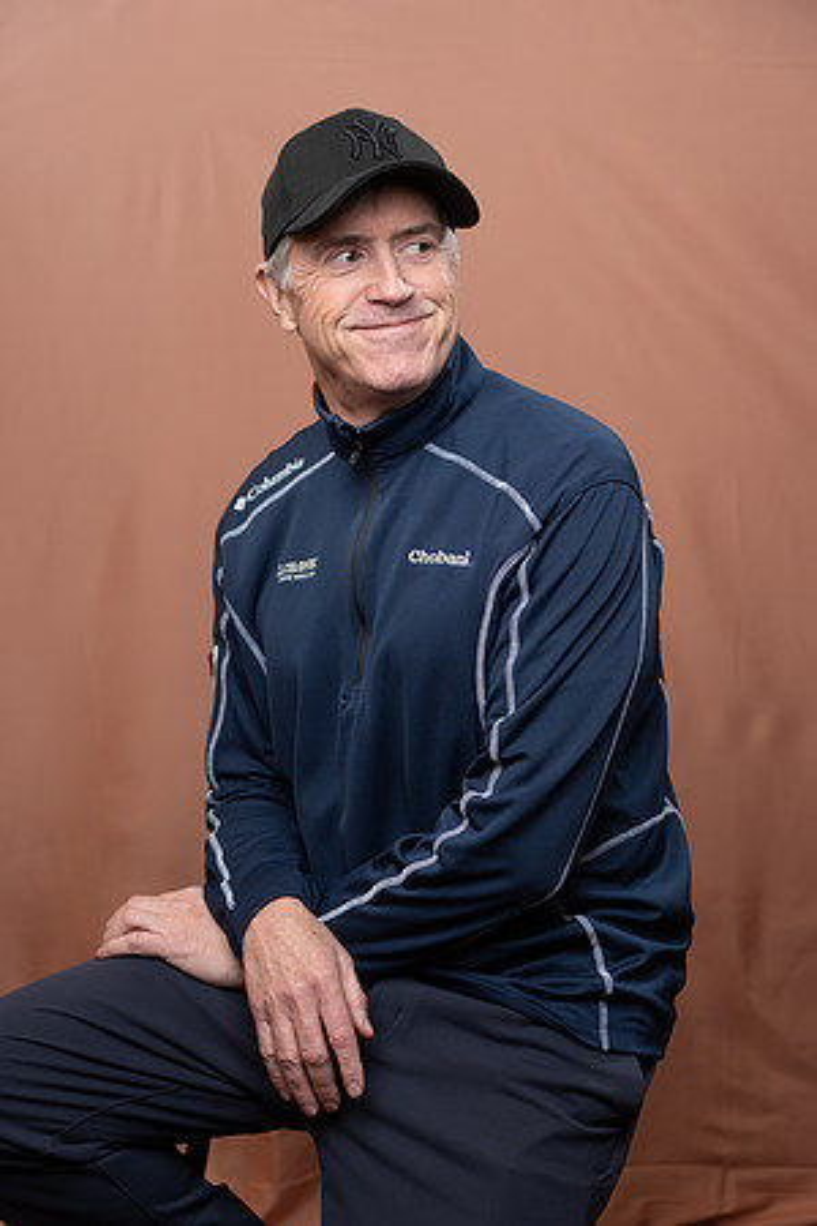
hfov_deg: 22.3
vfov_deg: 32.9
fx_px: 2076
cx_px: 408
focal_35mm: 61
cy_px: 613
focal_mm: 61
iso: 320
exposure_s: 1/160
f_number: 4
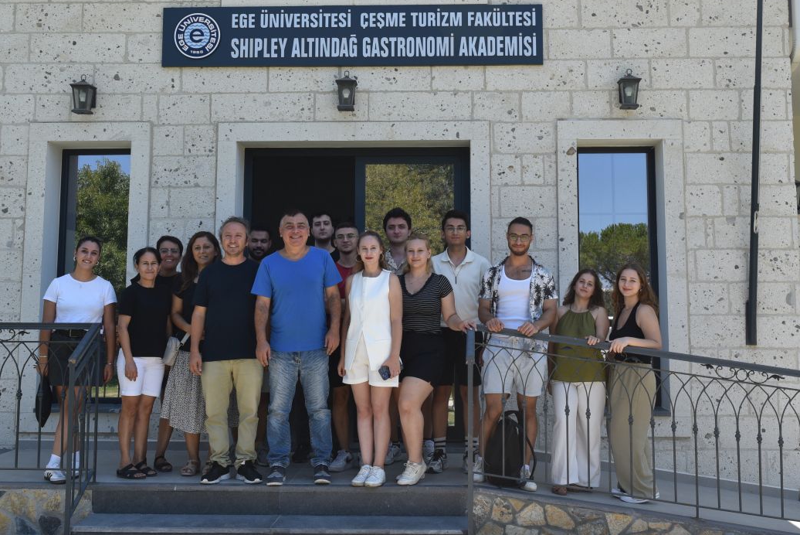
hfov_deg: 43.6
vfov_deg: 29.8
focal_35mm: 45
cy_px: 207
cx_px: 419
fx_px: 1001
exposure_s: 1/320
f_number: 9
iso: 250
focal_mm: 31
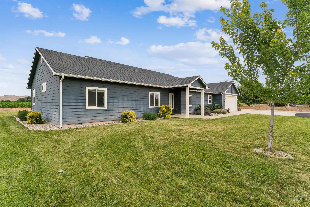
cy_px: 104
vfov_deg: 68.9
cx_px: 155
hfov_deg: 91.6
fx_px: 151
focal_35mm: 18
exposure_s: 1/200
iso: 400
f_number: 13
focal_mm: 17.5
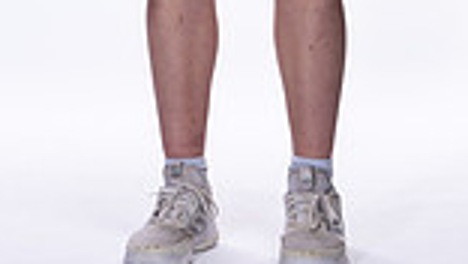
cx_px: 207
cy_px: -345
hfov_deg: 7.0
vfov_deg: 3.9
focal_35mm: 309
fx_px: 3837
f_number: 5.6
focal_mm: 102
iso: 400
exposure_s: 1/250
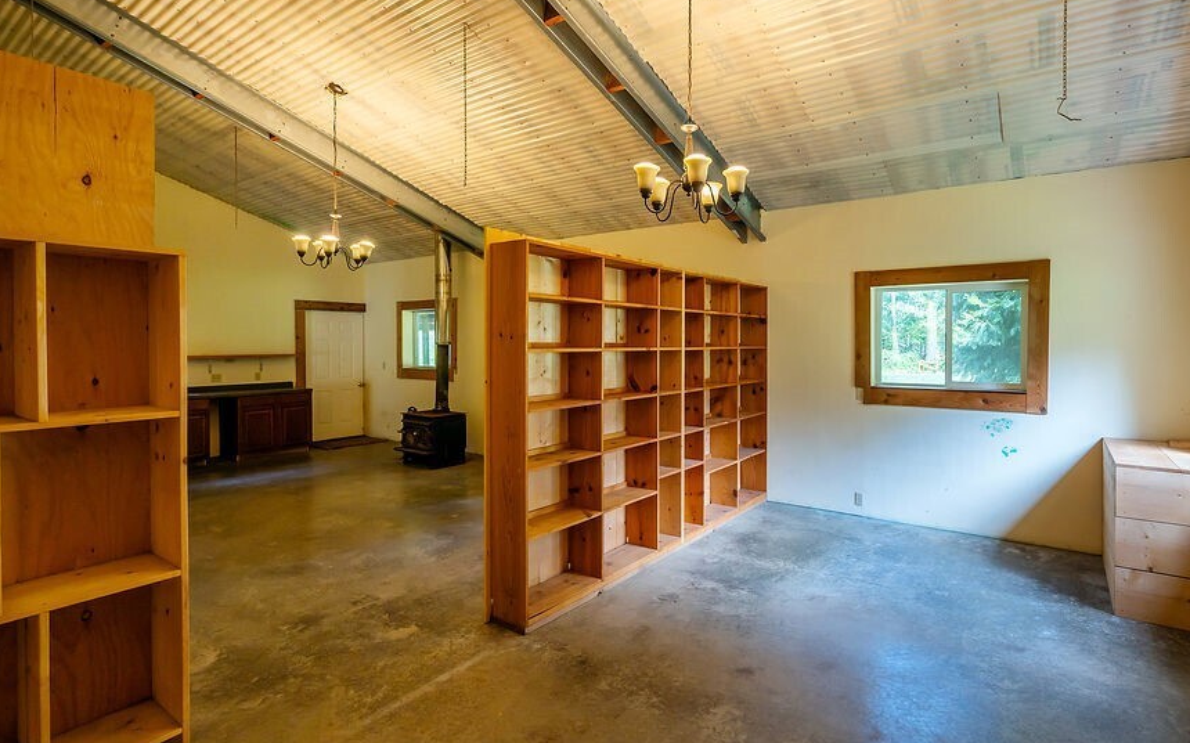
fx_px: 551
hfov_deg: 93.7
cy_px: 363
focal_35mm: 17
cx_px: 681
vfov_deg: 68.0
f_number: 5.6
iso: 200
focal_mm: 14
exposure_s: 1/40
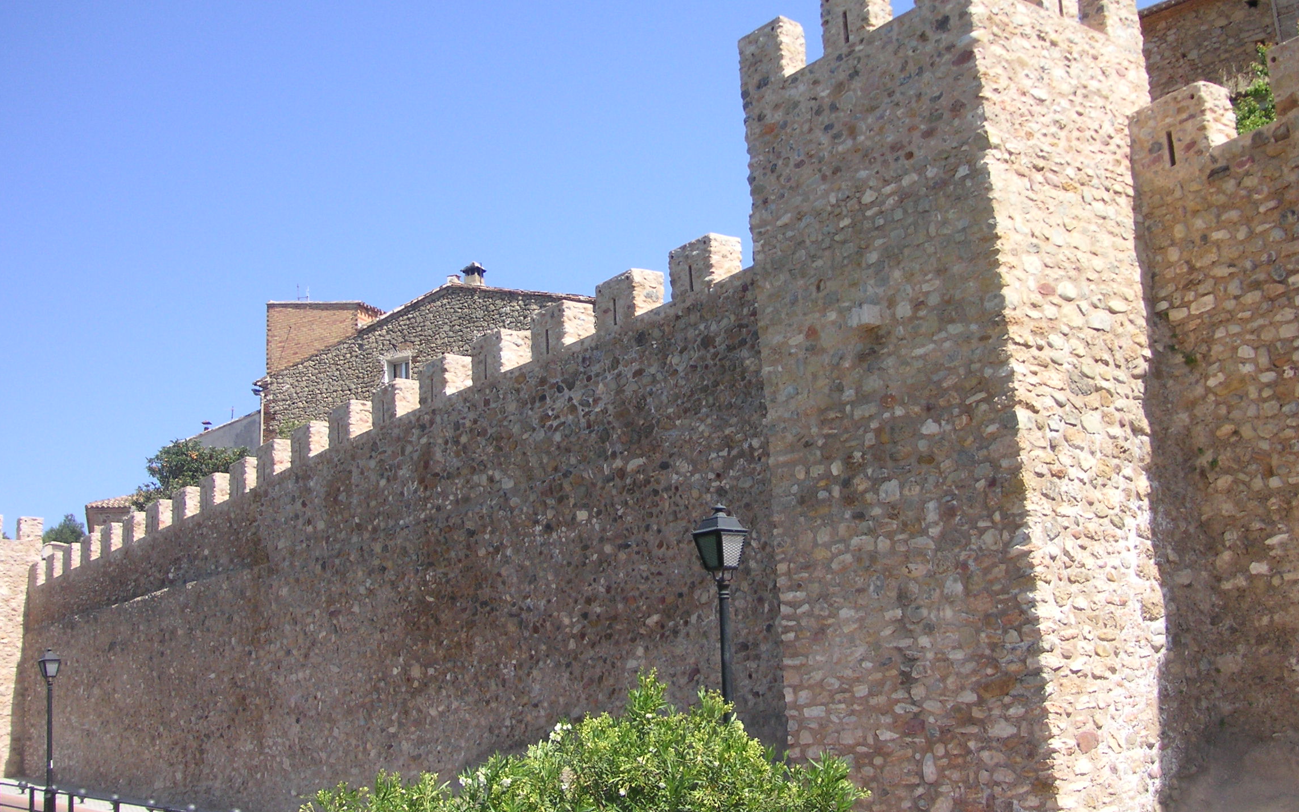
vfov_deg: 29.2
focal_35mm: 44
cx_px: 673
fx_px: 1558
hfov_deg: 45.3
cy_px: 387
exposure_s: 1/750
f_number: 2.8
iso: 50
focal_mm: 6.1
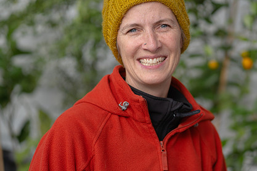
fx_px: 978
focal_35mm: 137
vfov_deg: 10.0
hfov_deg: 14.9
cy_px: 82
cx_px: 180
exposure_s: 1/800
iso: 100
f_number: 1.8
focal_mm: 85
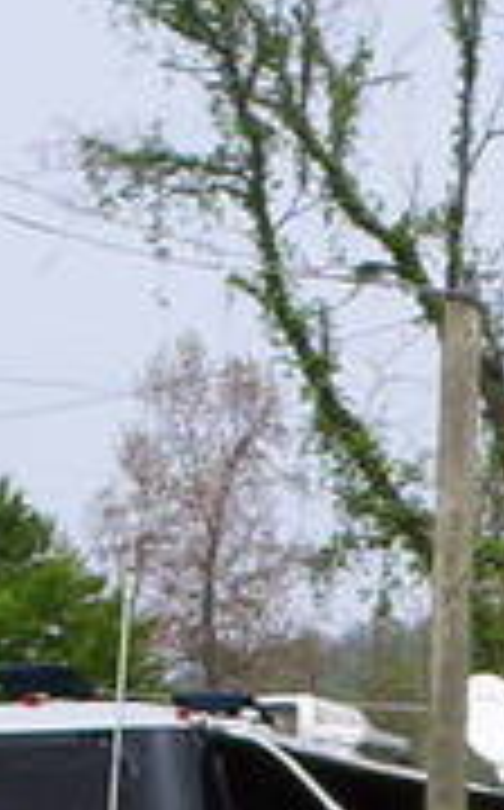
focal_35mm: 182
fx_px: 4013
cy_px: 1078
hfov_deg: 7.1
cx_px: 702
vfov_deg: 11.2
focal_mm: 4.99
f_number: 4.5
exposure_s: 1/855
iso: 100
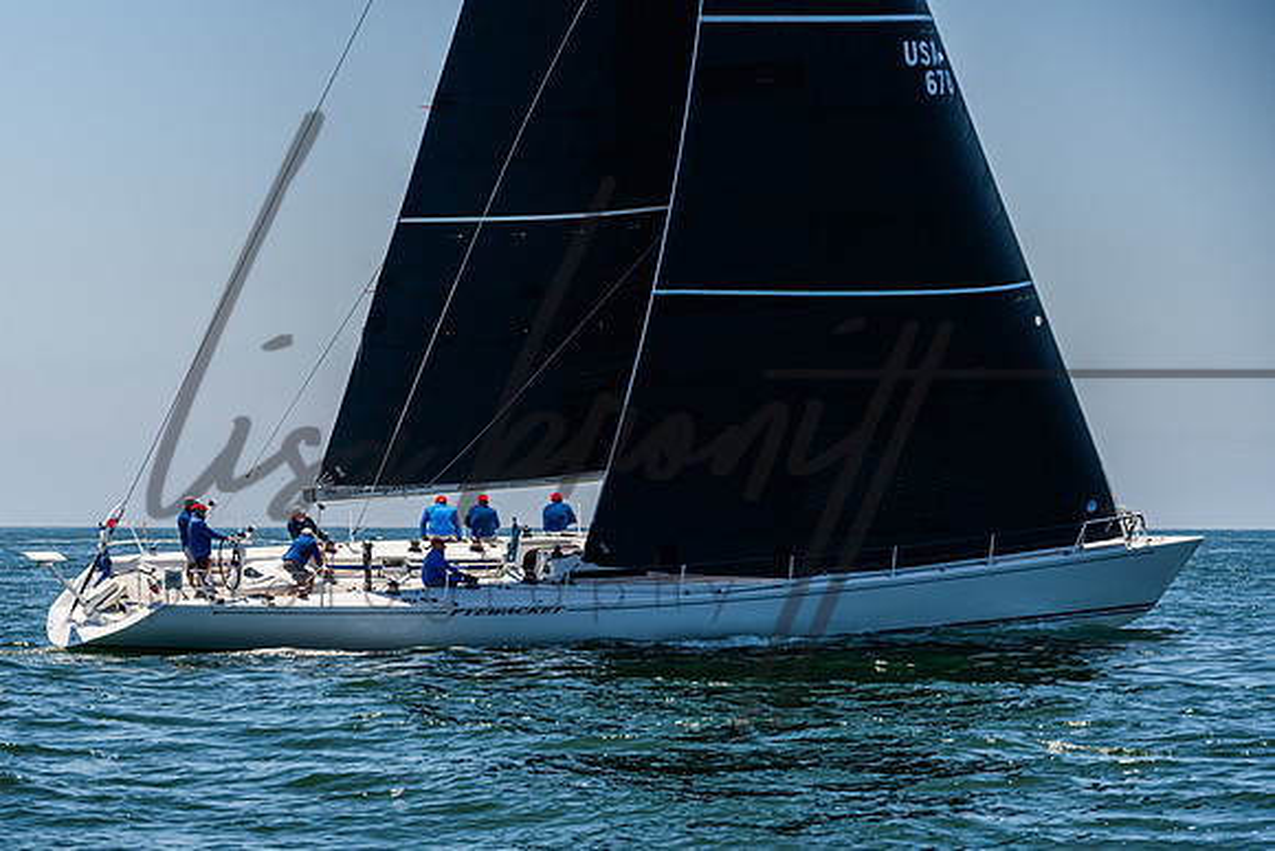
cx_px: 411
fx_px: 6173
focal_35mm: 174
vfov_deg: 7.9
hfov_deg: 11.8
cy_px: 593
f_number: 8
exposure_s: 1/2500
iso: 500
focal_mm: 125
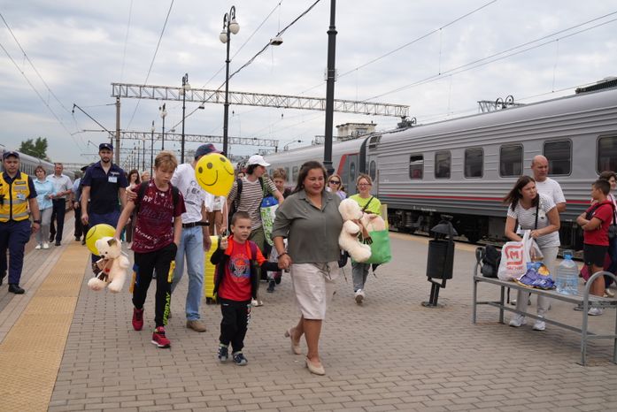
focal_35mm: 35
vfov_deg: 37.9
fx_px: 600
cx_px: 308
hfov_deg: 54.4
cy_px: 206
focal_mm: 35
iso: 100
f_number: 5.6
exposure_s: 1/200
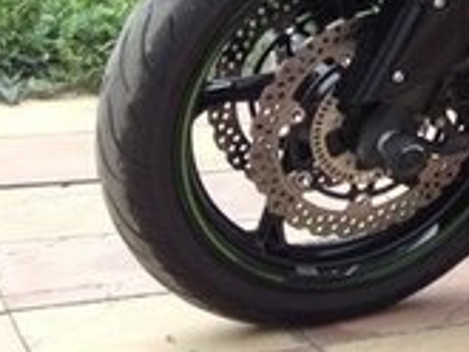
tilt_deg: -7.0
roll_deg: -3.4
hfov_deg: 12.8
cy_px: -98
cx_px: 833
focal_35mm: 140
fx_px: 1898
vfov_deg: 10.4
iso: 50
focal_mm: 4.28
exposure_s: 1/121
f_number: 2.4
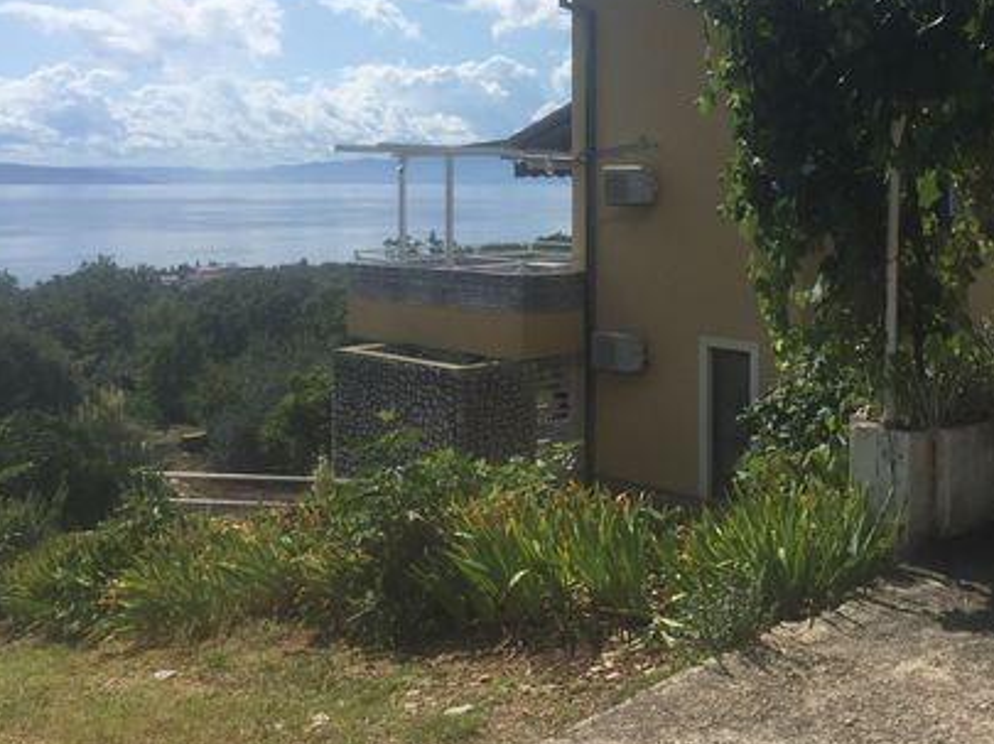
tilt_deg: -2.1
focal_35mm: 43
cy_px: 209
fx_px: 1234
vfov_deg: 33.0
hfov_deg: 43.4
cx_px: 648
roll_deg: -1.0
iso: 32
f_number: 2.2
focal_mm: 4.15
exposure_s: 1/3968
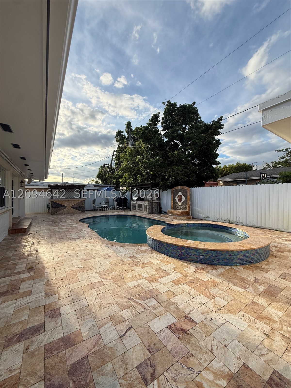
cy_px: 194
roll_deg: +0.5
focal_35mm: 14
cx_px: 146
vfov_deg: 102.1
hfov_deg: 85.7
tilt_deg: +0.6
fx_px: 157
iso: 64
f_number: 2.2
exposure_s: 1/901
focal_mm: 2.22
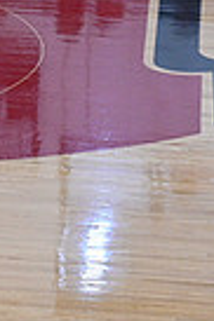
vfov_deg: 4.6
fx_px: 3969
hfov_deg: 3.0
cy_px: 69
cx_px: -466
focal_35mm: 444
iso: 4000
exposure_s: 1/400
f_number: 4
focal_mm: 105
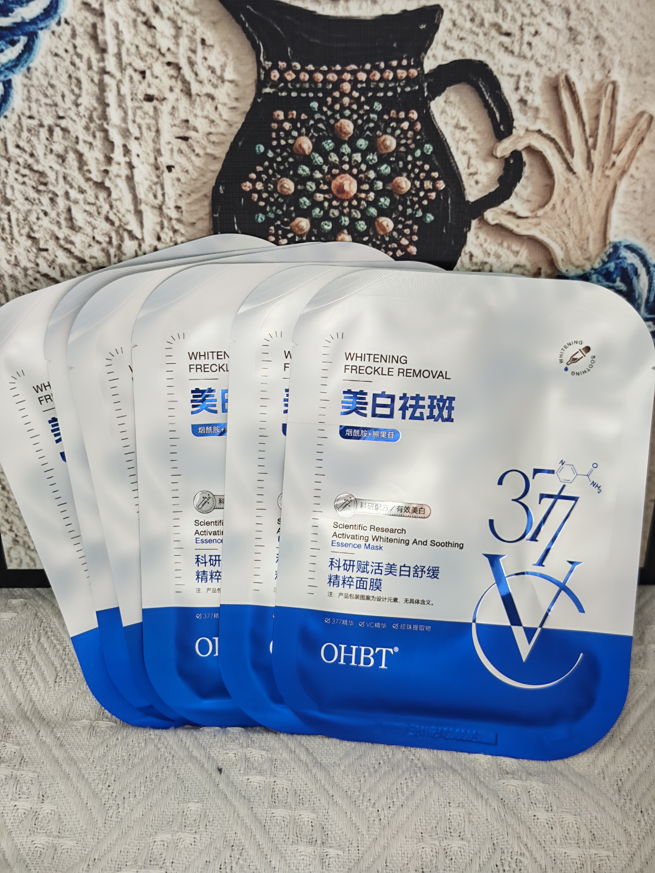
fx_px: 1161
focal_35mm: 46
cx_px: 328
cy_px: 436
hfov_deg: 31.5
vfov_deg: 41.2
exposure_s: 1/50
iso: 160
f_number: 1.6
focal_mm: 6.55
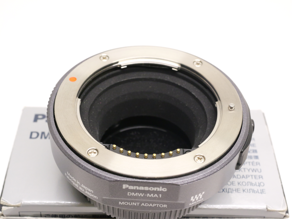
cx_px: 146
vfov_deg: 24.4
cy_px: 110
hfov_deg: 32.2
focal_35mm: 60
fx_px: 506
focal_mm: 30
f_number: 8
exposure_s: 1/60
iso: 3200
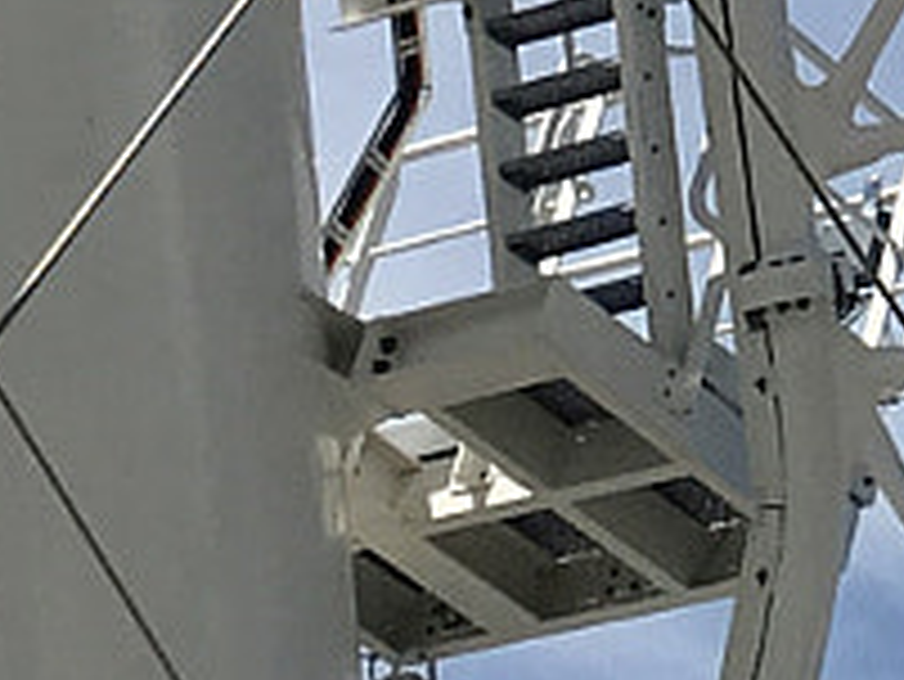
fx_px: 6036
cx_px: 1911
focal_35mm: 231
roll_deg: -7.3
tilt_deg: +44.2
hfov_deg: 8.1
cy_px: -1288
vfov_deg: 6.0
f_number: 2.2
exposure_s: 1/3077
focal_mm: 4.15
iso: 25
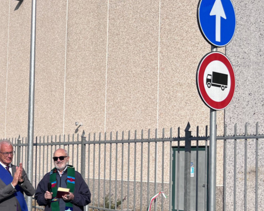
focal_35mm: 63
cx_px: -12
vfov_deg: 24.0
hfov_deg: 27.9
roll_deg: -1.1
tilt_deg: +2.4
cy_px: 147
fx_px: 492
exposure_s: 1/5556
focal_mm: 5.1
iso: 50
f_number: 1.6
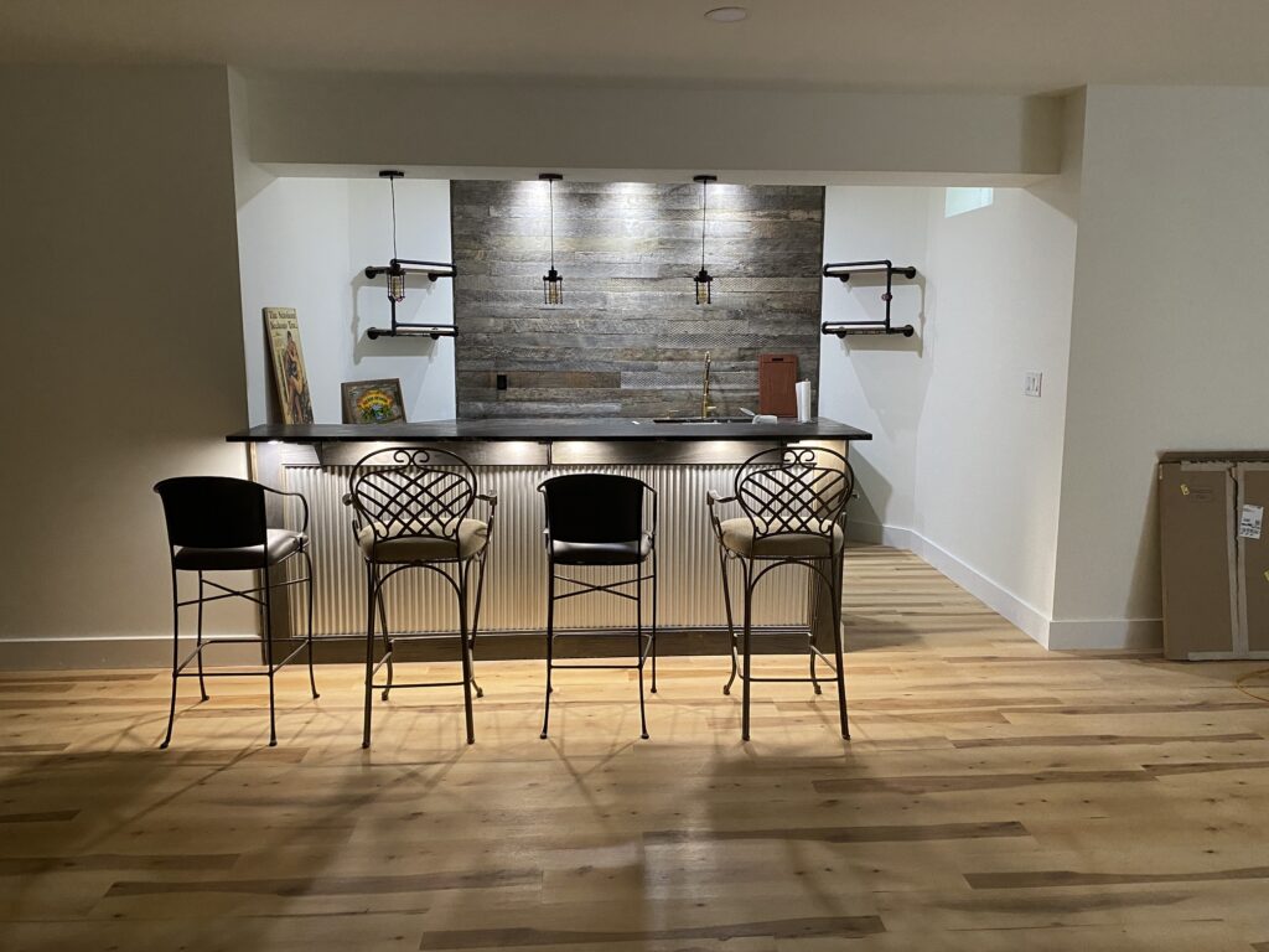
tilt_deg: -7.4
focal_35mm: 26
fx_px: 953
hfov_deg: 67.3
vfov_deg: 53.1
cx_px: 634
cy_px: 476
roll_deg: -0.1
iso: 320
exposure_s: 1/60
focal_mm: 4.25
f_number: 1.8
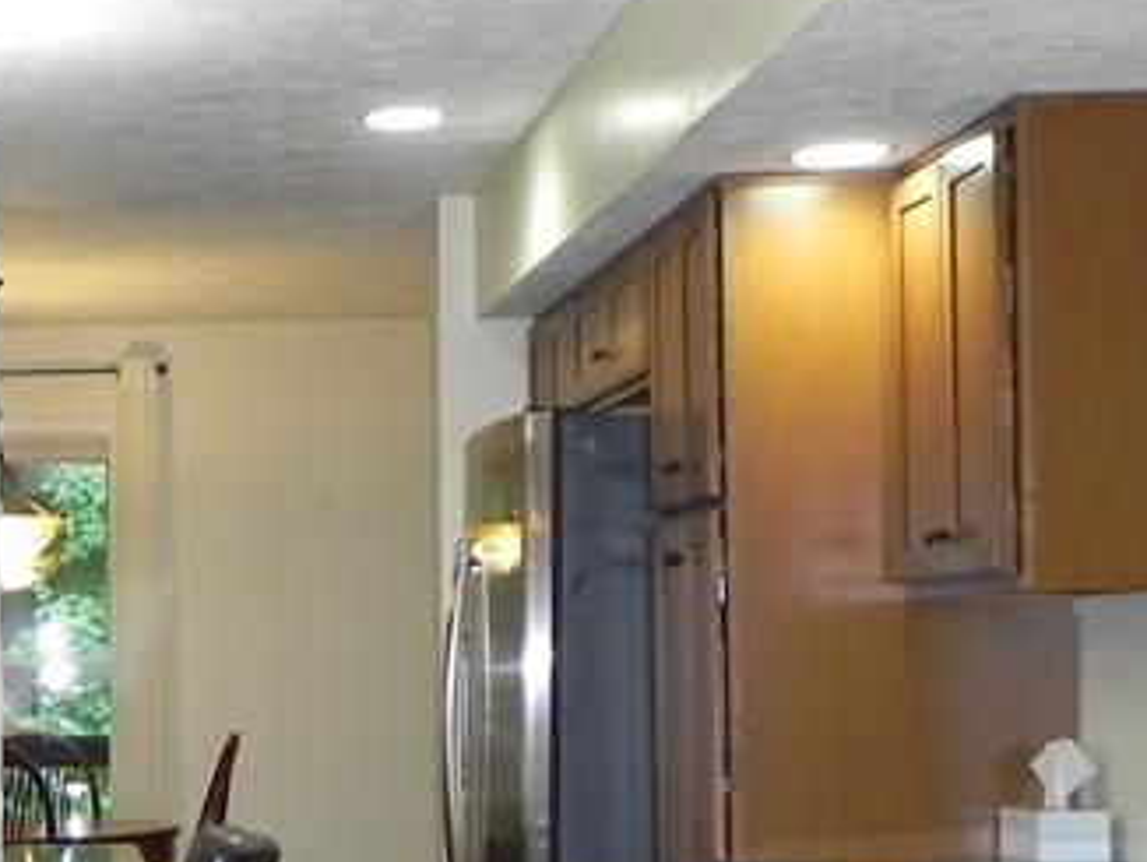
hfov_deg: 20.5
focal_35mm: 91
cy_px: 735
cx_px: -109
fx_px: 3018
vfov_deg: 16.1
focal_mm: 5.2
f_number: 2.8
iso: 200
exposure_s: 1/30
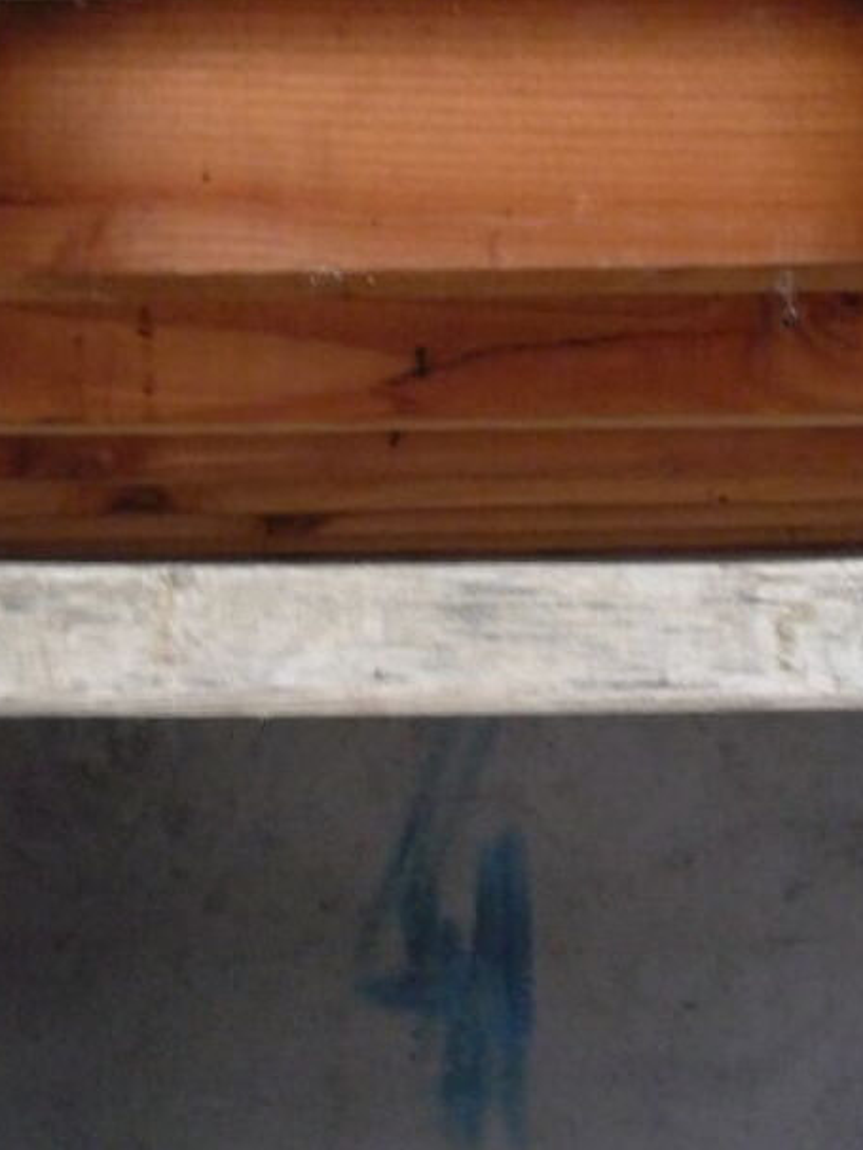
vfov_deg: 27.8
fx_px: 2192
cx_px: 514
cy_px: 33
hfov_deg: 22.2
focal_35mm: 66
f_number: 3.3
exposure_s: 1/8
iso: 400
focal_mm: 5.2
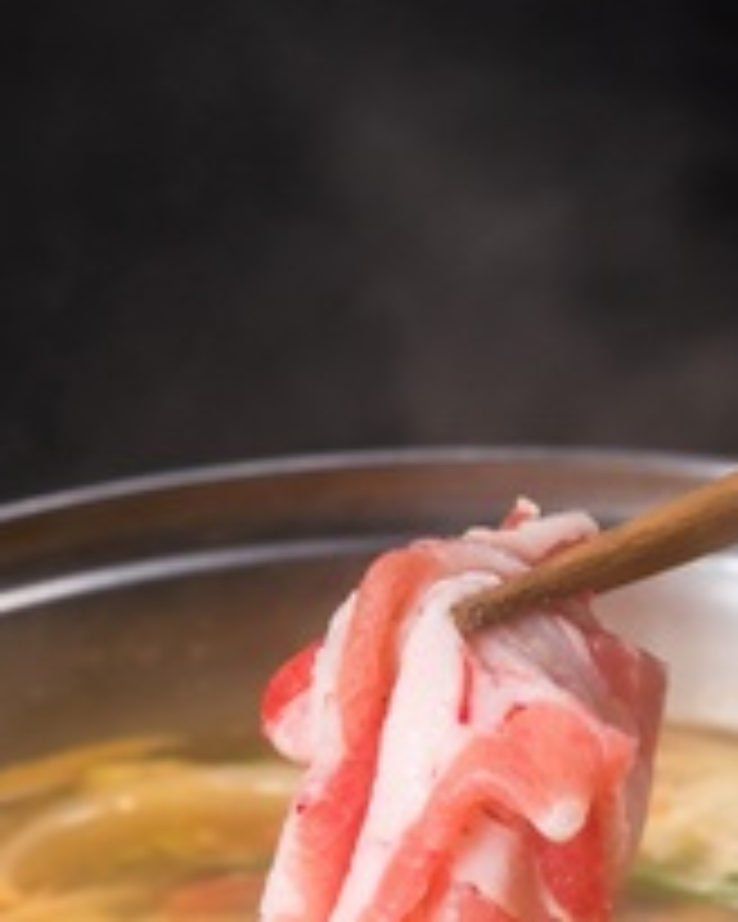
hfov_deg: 12.2
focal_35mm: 126
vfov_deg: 15.0
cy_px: 962
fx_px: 3440
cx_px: 358
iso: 800
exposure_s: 1/100
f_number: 8
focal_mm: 50
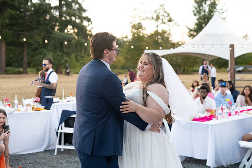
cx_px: 126
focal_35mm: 57
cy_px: 84
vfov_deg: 23.8
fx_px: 399
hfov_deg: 35.0
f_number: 4
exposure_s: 1/500
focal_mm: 57
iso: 1600
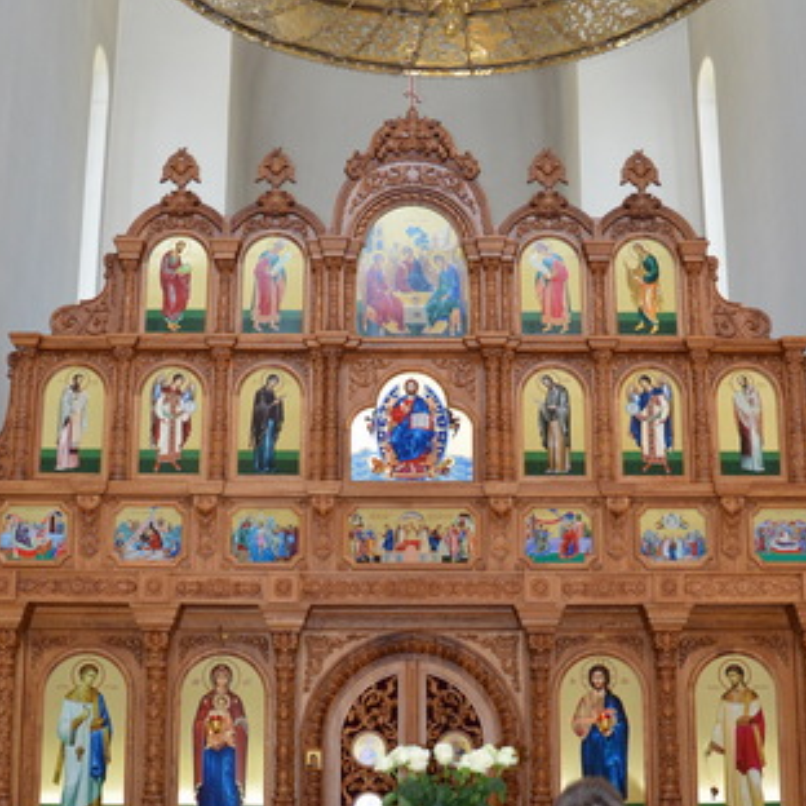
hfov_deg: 36.0
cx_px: 434
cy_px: 530
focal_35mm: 47
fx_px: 1238
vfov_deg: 35.7
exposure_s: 1/60
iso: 1000
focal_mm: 18
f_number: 3.5
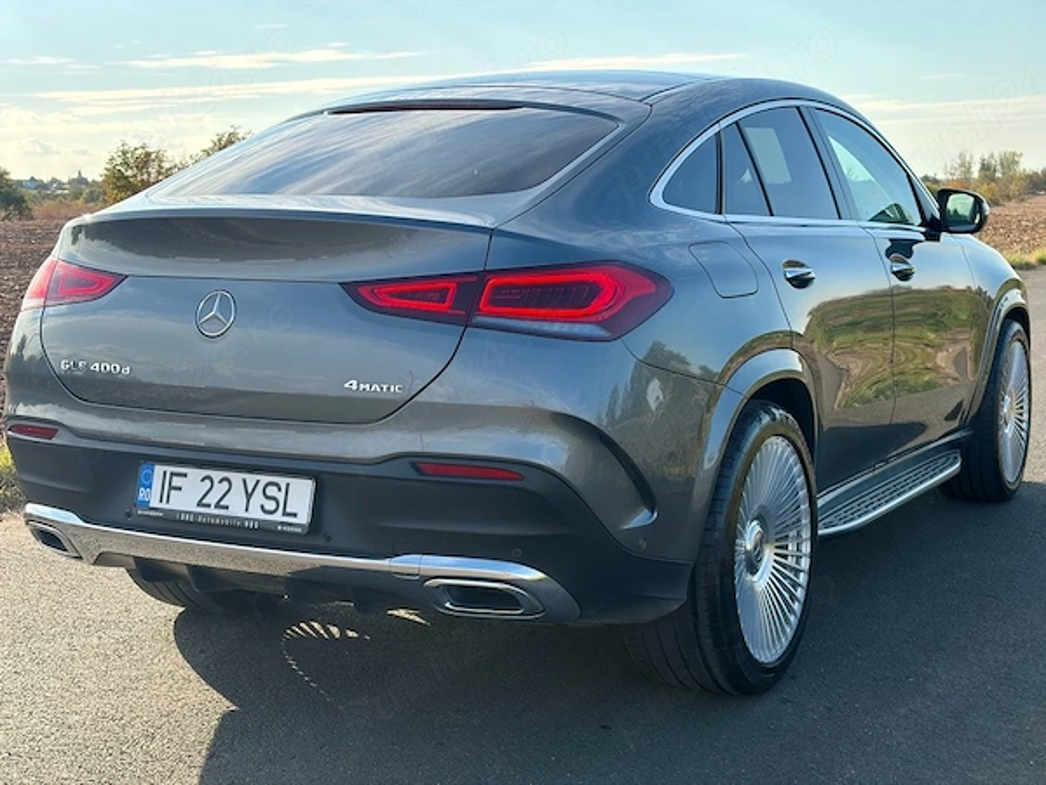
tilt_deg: -7.8
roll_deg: -0.4
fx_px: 1571
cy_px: 392
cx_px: 523
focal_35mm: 52
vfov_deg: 28.0
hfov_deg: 36.8
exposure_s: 1/1484
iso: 50
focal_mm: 5.96
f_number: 1.6
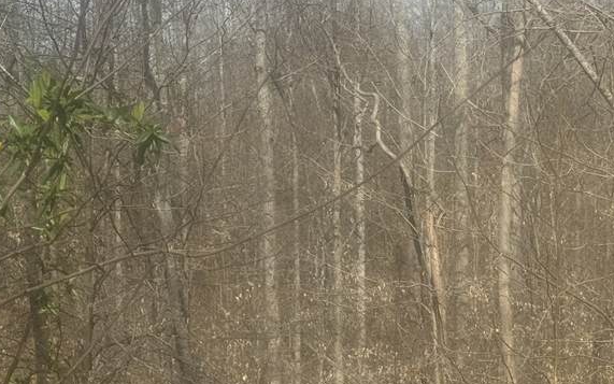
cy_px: 356
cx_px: 472
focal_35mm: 114
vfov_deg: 11.4
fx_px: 1908
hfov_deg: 18.2
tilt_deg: -6.6
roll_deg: +0.5
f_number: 1.78
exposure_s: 1/4049
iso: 64
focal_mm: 6.76
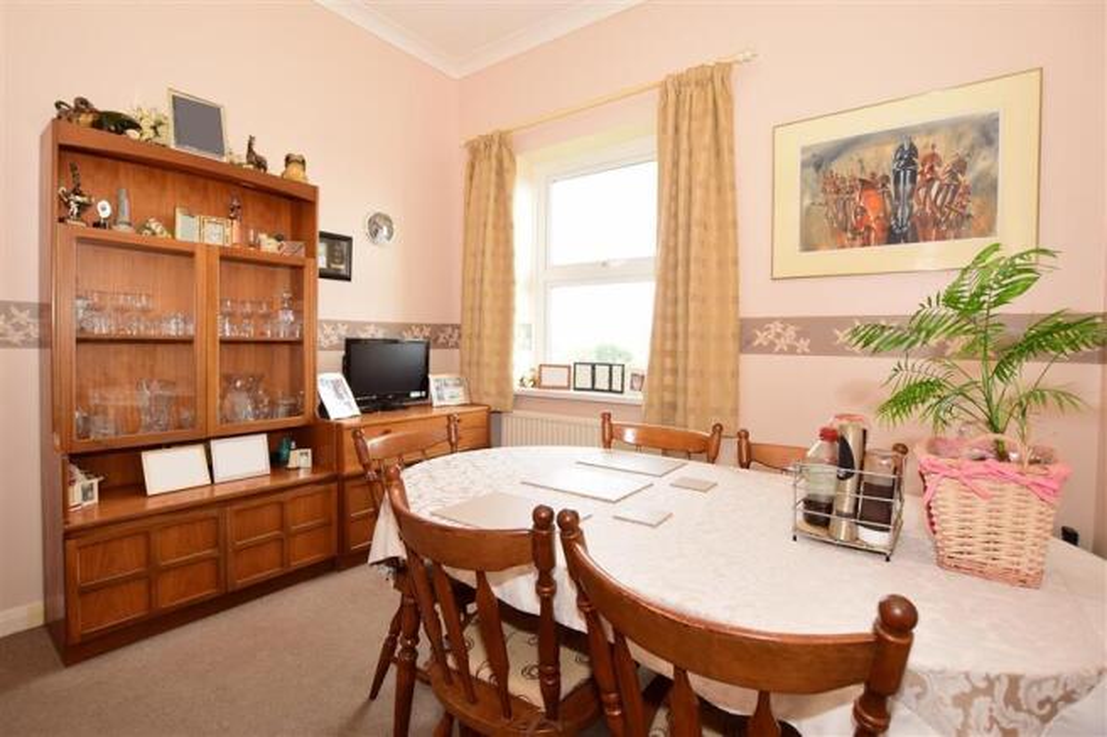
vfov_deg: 77.3
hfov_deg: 100.4
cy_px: 368
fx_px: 461
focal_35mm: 15
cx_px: 554
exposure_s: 1/5
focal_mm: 10
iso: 200
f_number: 5
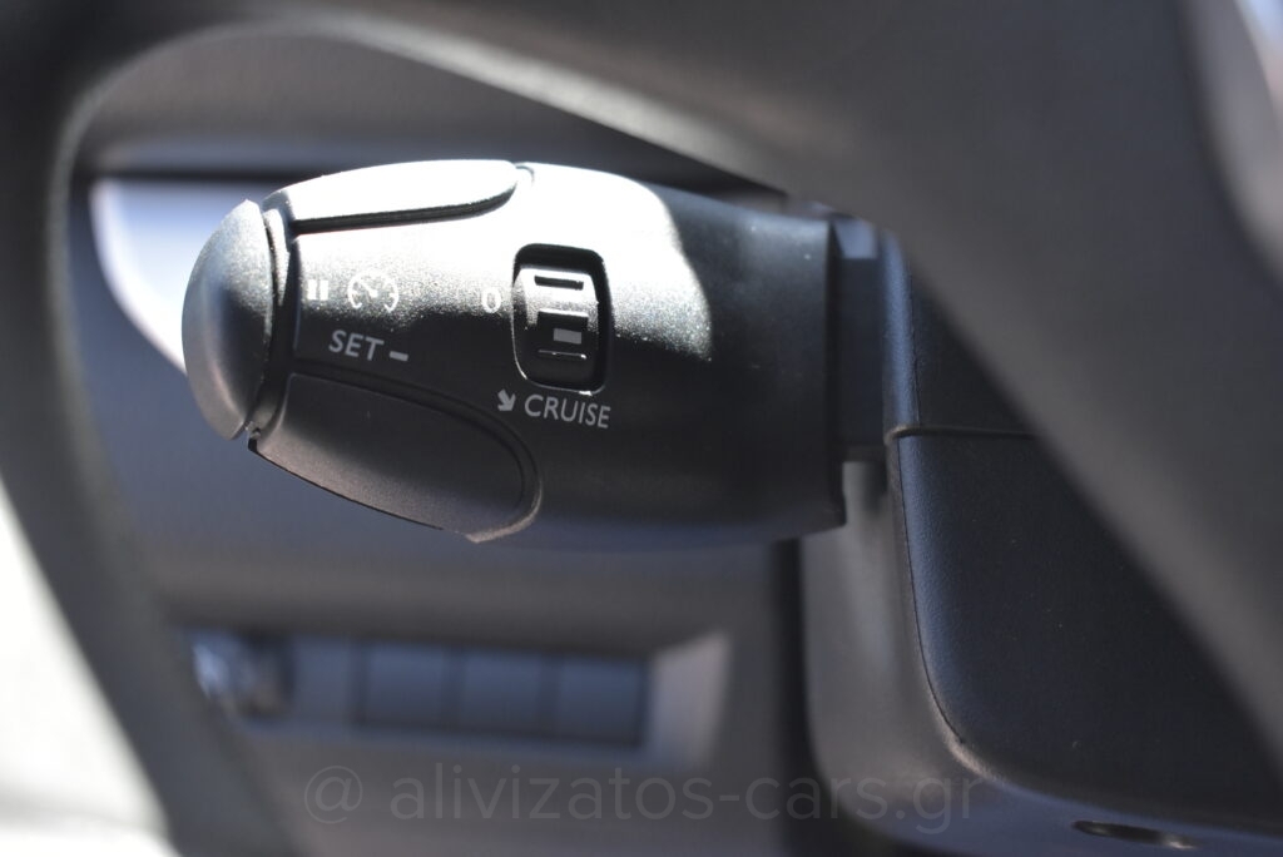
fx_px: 1872
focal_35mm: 52
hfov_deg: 37.8
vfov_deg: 25.8
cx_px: 642
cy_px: 428
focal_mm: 35
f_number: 4.5
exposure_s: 1/400
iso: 1600
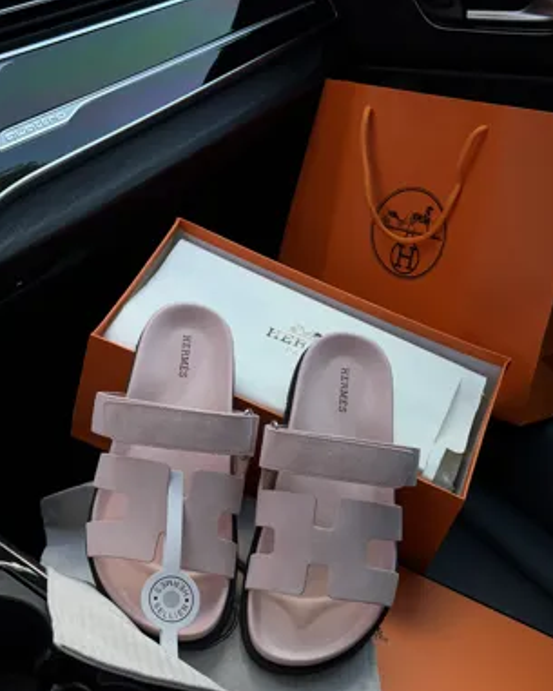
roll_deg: +2.6
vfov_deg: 31.8
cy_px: 428
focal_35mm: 59
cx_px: 254
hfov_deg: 25.8
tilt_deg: -34.4
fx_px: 1207
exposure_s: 1/305
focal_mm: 6.76
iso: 100
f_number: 1.78
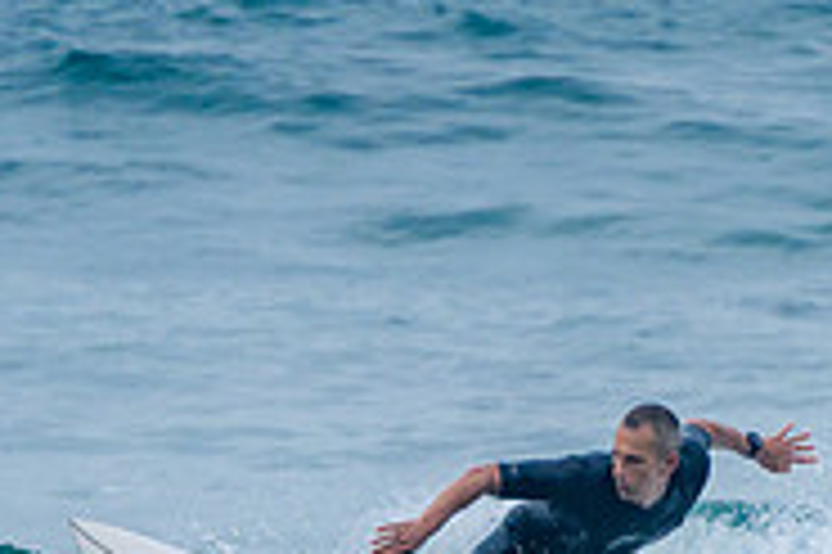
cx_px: 360
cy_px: 451
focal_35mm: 1727
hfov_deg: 1.2
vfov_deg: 0.8
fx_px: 39877
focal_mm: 400
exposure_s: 1/2000
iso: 500
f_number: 7.1
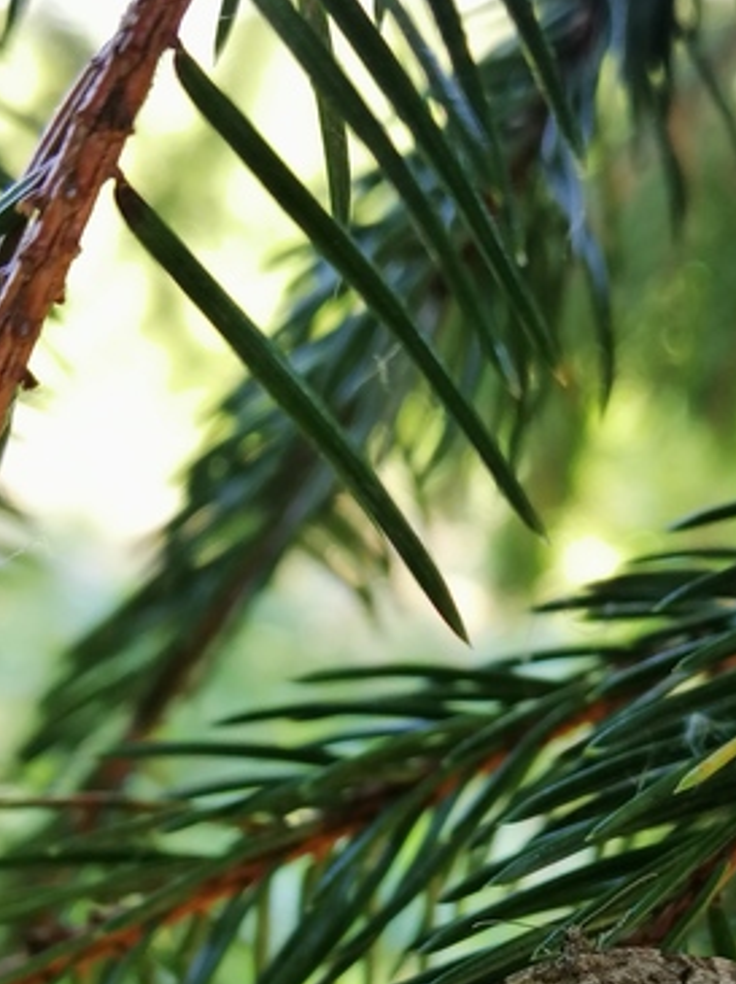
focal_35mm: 79
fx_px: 2244
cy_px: 849
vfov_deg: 24.2
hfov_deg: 18.6
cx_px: 458
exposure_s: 1/50
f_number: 1.8
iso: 80
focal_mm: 3.95
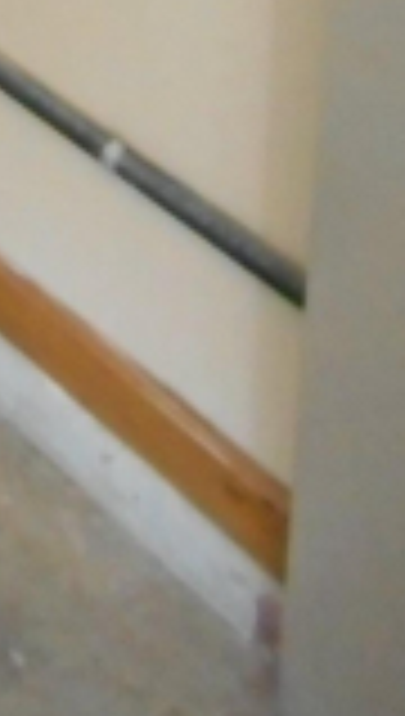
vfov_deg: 15.9
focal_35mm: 114
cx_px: -562
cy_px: -570
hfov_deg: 9.5
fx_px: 2166
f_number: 3.7
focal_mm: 4.5
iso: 720
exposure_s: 1/25
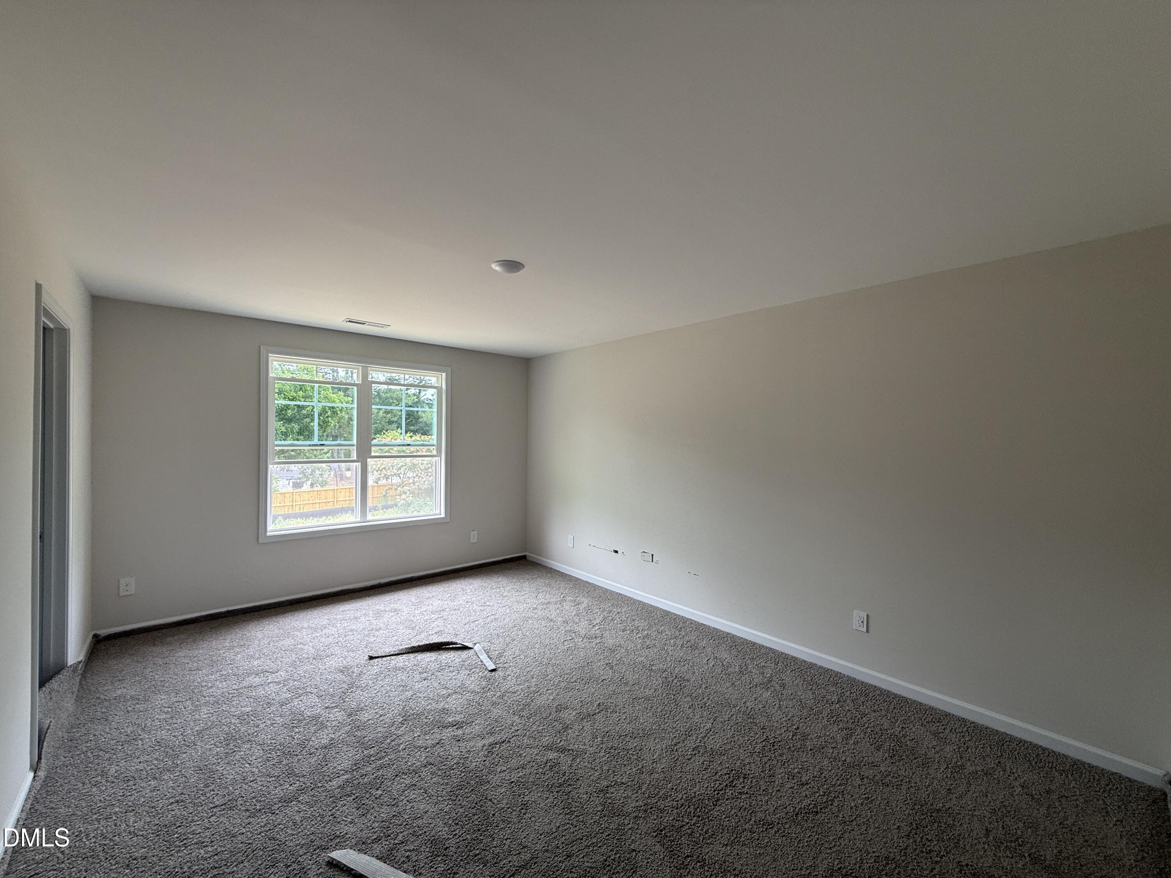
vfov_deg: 85.7
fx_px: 474
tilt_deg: +1.5
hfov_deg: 102.1
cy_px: 439
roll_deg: -0.3
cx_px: 586
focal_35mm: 14
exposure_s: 1/99
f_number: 2.2
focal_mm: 2.22
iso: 50
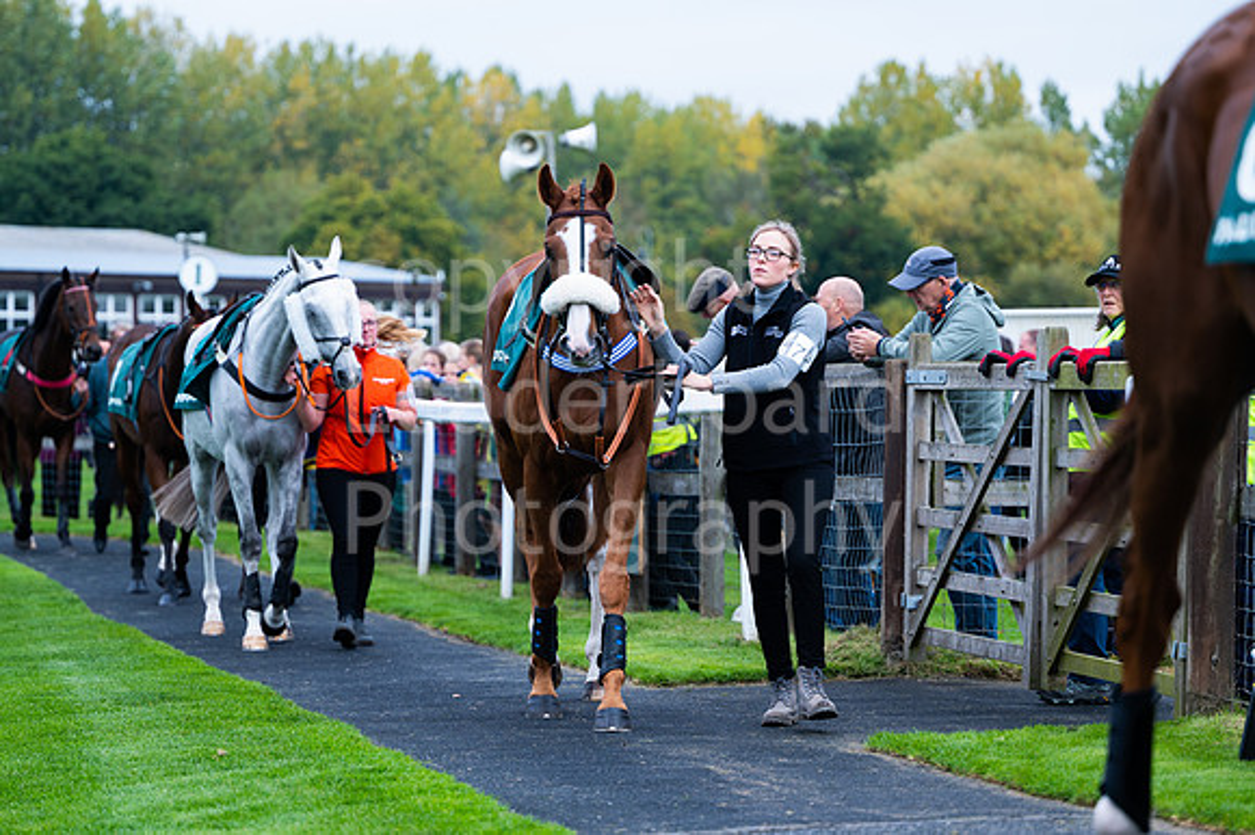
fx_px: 4878
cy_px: 418
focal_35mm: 140
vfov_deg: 9.8
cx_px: 628
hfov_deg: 14.7
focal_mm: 140
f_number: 4
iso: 400
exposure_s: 1/800
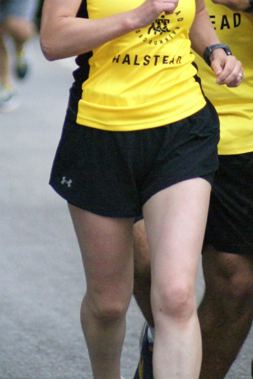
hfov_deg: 1.7
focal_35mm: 823
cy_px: 89
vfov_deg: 2.5
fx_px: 8659
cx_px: 129
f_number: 5.6
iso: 1600
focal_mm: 280
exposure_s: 1/640
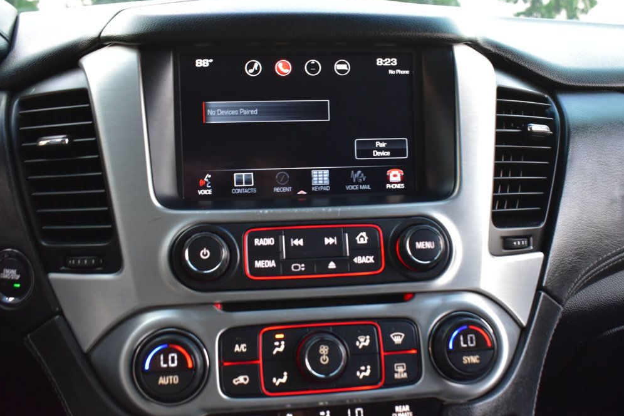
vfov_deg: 35.9
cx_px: 316
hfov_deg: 51.9
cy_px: 209
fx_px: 641
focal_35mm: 37
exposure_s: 1/15
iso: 1100
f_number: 6.3
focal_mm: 24
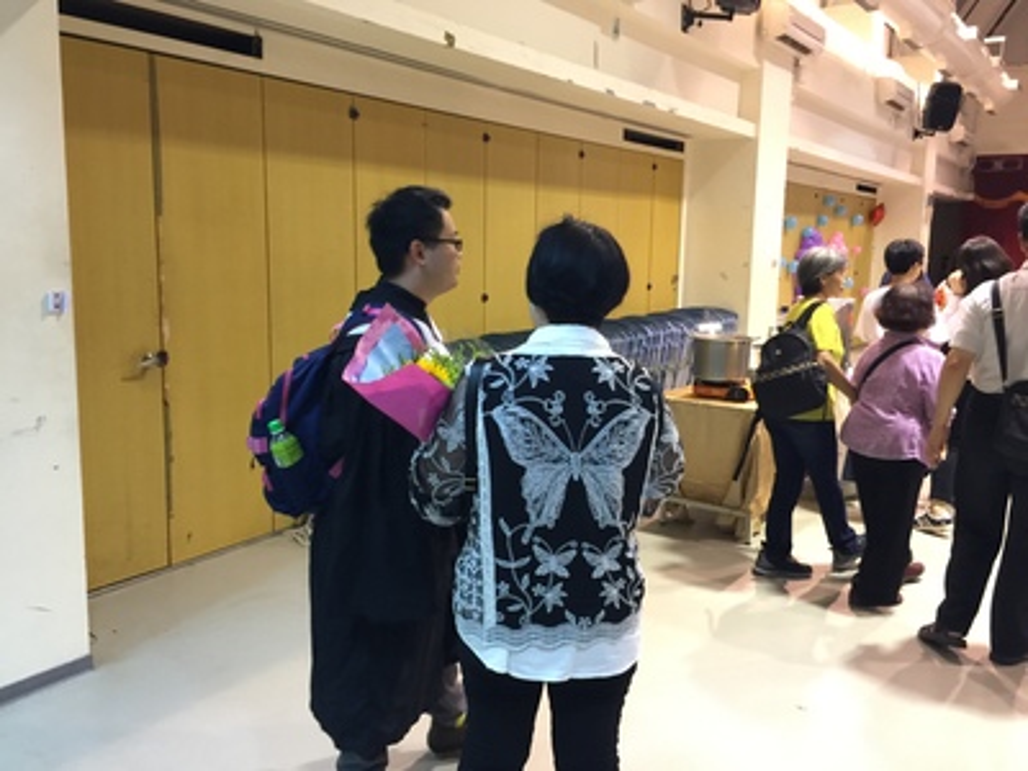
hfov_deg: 61.7
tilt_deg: -9.9
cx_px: 514
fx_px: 861
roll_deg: -1.9
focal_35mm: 29
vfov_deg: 48.2
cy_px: 386
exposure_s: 1/15
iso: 100
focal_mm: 4.15
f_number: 2.2
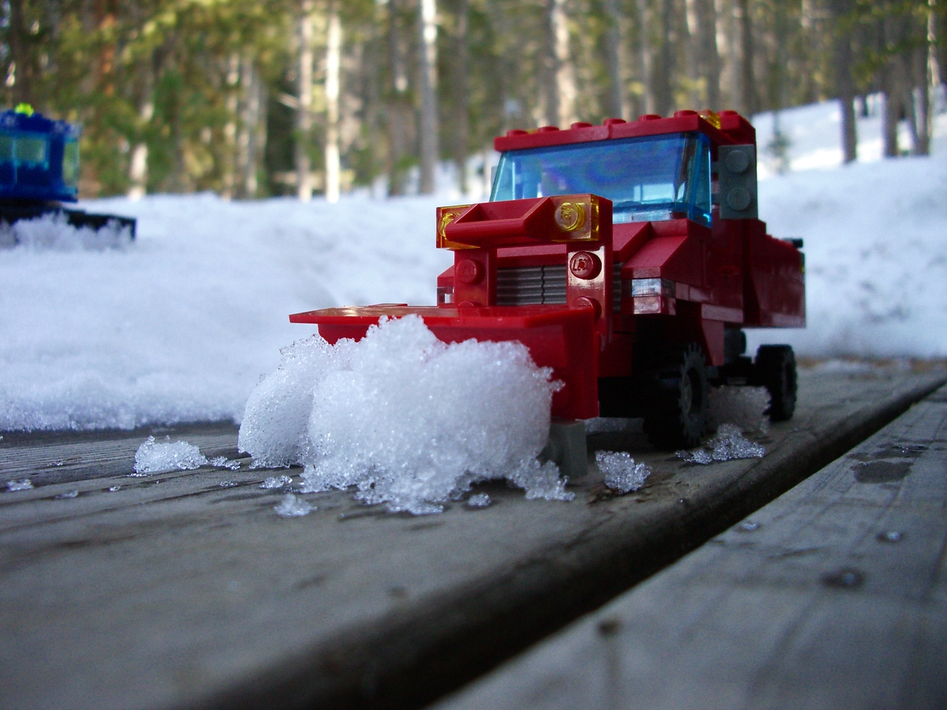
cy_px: 355
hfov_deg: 52.6
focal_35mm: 35
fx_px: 958
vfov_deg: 40.7
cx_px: 474
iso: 200
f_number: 2.6
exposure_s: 1/100
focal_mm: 5.8
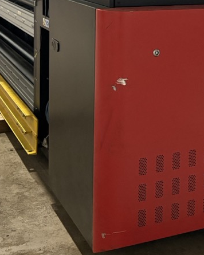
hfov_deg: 20.7
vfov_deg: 24.9
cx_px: 166
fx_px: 551
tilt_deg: -5.7
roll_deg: -1.0
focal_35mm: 73
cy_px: 2
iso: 400
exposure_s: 1/60
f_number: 1.6
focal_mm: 5.96
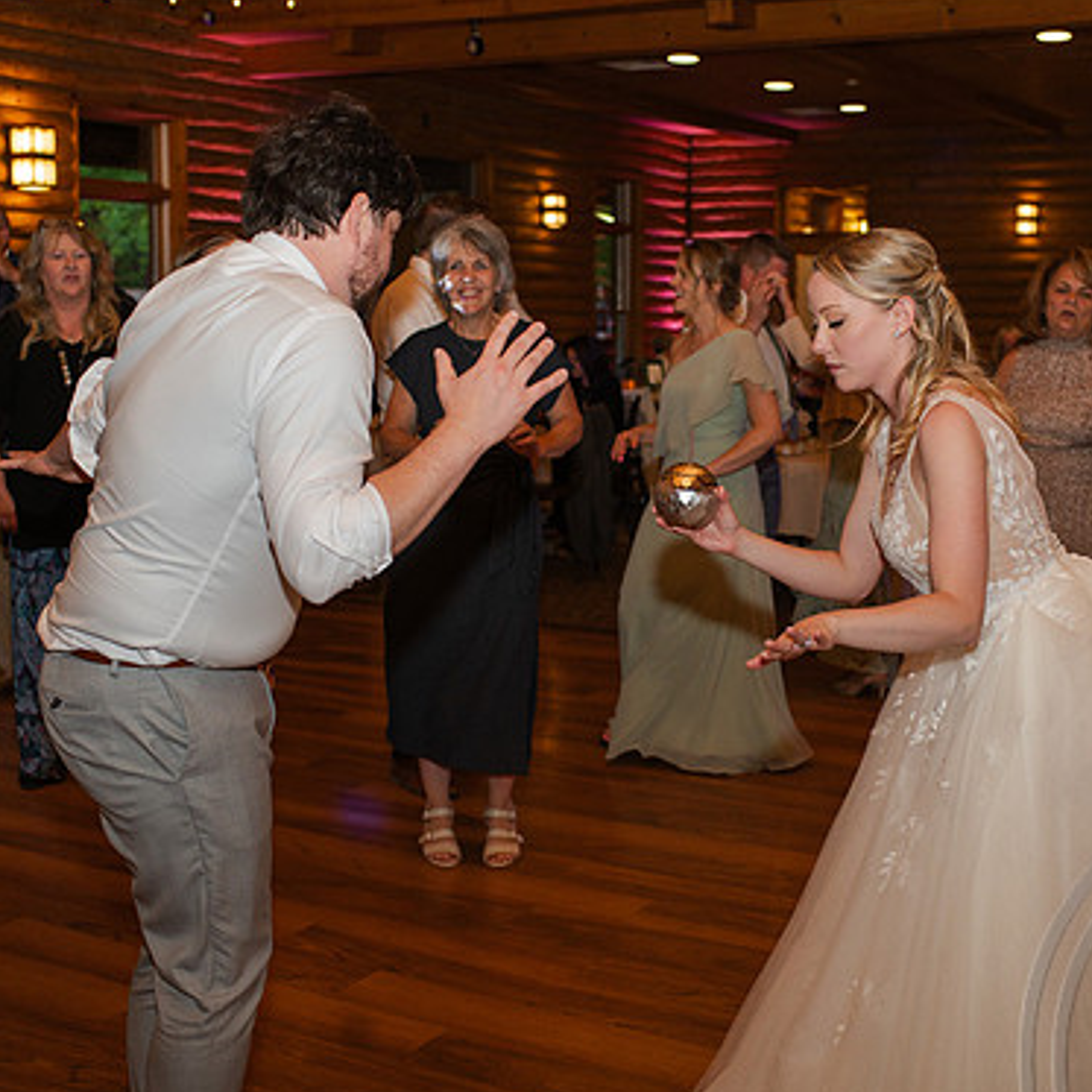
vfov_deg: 35.4
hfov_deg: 35.3
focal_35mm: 48
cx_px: 597
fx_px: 1713
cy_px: 529
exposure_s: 1/200
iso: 800
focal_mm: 35
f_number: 3.2
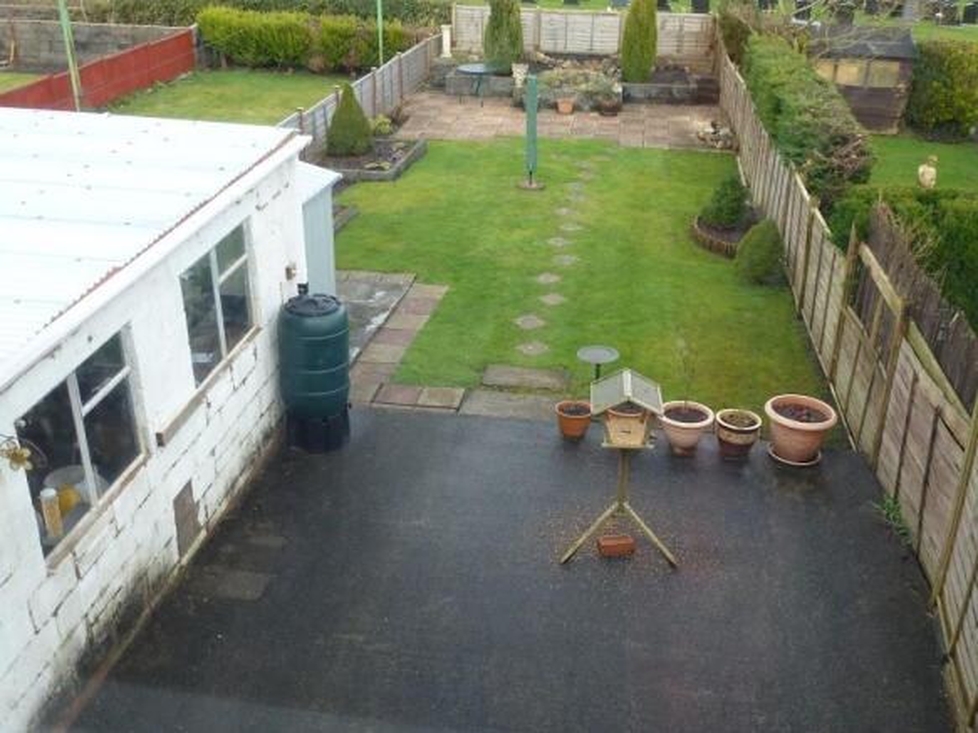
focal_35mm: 38
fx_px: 1073
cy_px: 366
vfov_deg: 37.7
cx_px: 489
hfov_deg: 49.0
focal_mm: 6.8
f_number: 3.8
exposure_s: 1/80
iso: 100
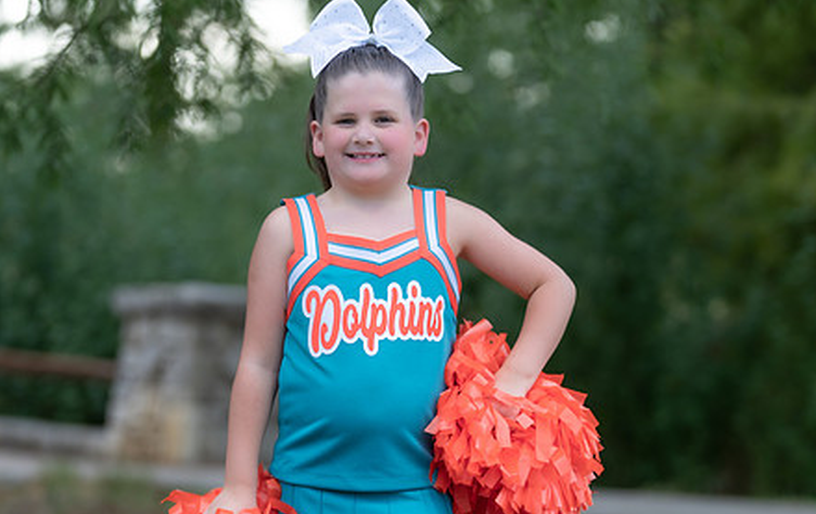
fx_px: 3499
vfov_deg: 8.4
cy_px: 348
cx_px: 370
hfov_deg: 13.3
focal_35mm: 157
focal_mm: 107
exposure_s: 1/320
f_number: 2.8
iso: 100
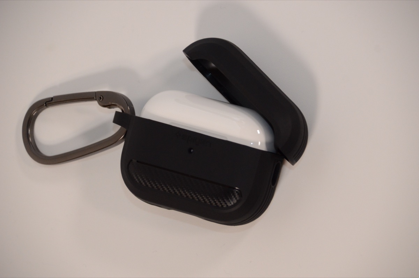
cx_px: 210
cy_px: 139
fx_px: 3659
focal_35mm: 315
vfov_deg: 4.3
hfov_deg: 6.6
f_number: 6.3
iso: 1600
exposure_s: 1/125
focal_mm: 210
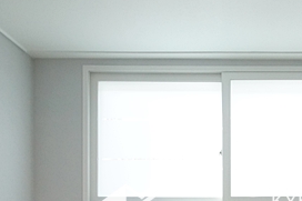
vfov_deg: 26.1
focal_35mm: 48
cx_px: 238
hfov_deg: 39.3
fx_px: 406
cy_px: 208
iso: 800
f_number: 7.1
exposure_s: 1/50
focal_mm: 11
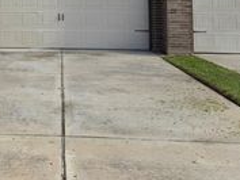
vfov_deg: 21.4
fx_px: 451
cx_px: 35
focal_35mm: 65
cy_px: -20
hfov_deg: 28.9
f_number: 1.7
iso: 80
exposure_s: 1/5000
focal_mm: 6.3
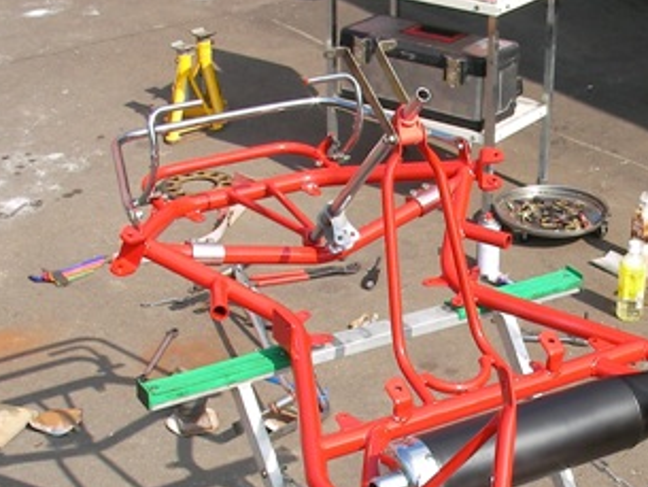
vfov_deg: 17.0
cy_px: 408
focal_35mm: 86
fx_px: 1611
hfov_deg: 22.4
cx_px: 533
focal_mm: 6.3
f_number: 4.5
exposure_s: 1/390
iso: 50
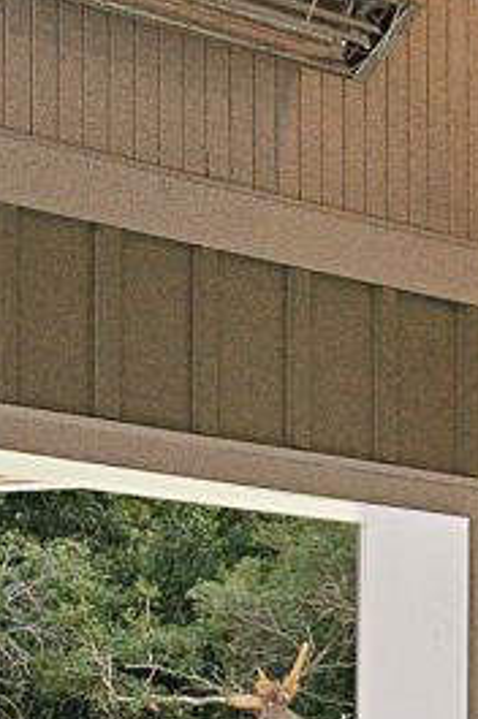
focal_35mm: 272
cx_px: -368
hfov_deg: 5.0
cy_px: 559
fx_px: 5431
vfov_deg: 7.6
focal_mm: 24
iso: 200
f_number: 4
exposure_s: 1/250
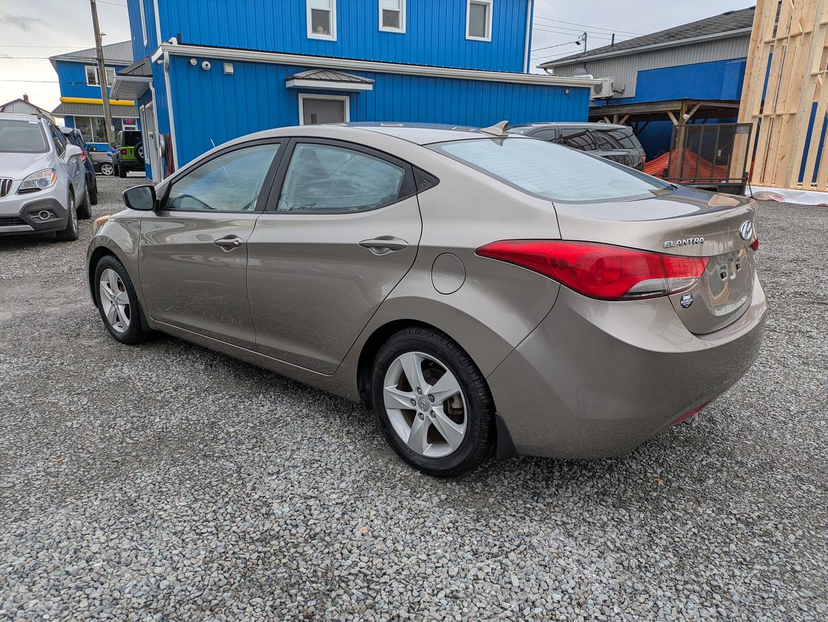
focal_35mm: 25
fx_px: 598
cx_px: 414
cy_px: 311
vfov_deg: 54.9
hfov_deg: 69.4
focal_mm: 5.43
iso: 45
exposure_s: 1/635
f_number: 1.89
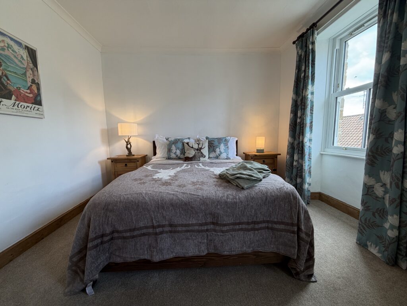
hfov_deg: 102.1
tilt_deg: -6.4
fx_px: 165
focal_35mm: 14
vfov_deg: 85.7
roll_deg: +1.6
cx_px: 204
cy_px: 153
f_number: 2.2
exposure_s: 1/100
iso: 100
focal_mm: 2.22
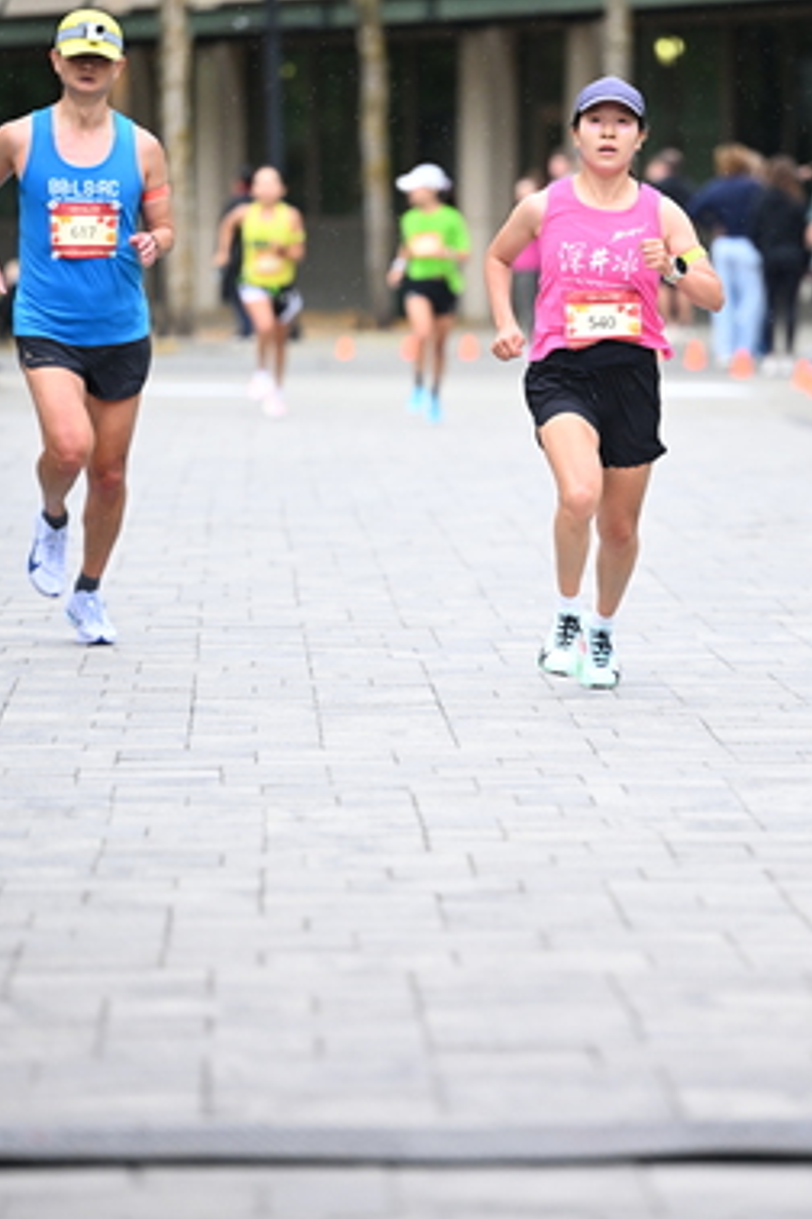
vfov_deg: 8.8
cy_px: 545
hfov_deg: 5.9
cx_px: 520
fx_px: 7883
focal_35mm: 233
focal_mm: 160
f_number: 2.8
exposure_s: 1/1250
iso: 1250
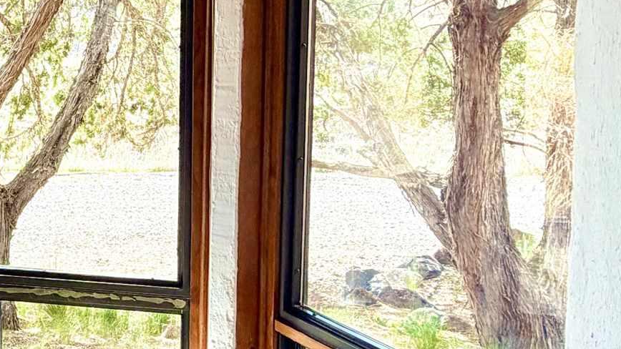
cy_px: 98
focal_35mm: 54
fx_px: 889
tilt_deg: -4.0
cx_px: -74
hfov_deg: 33.2
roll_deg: +0.1
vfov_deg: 22.1
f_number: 2.2
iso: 50
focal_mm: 2.22
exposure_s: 1/121
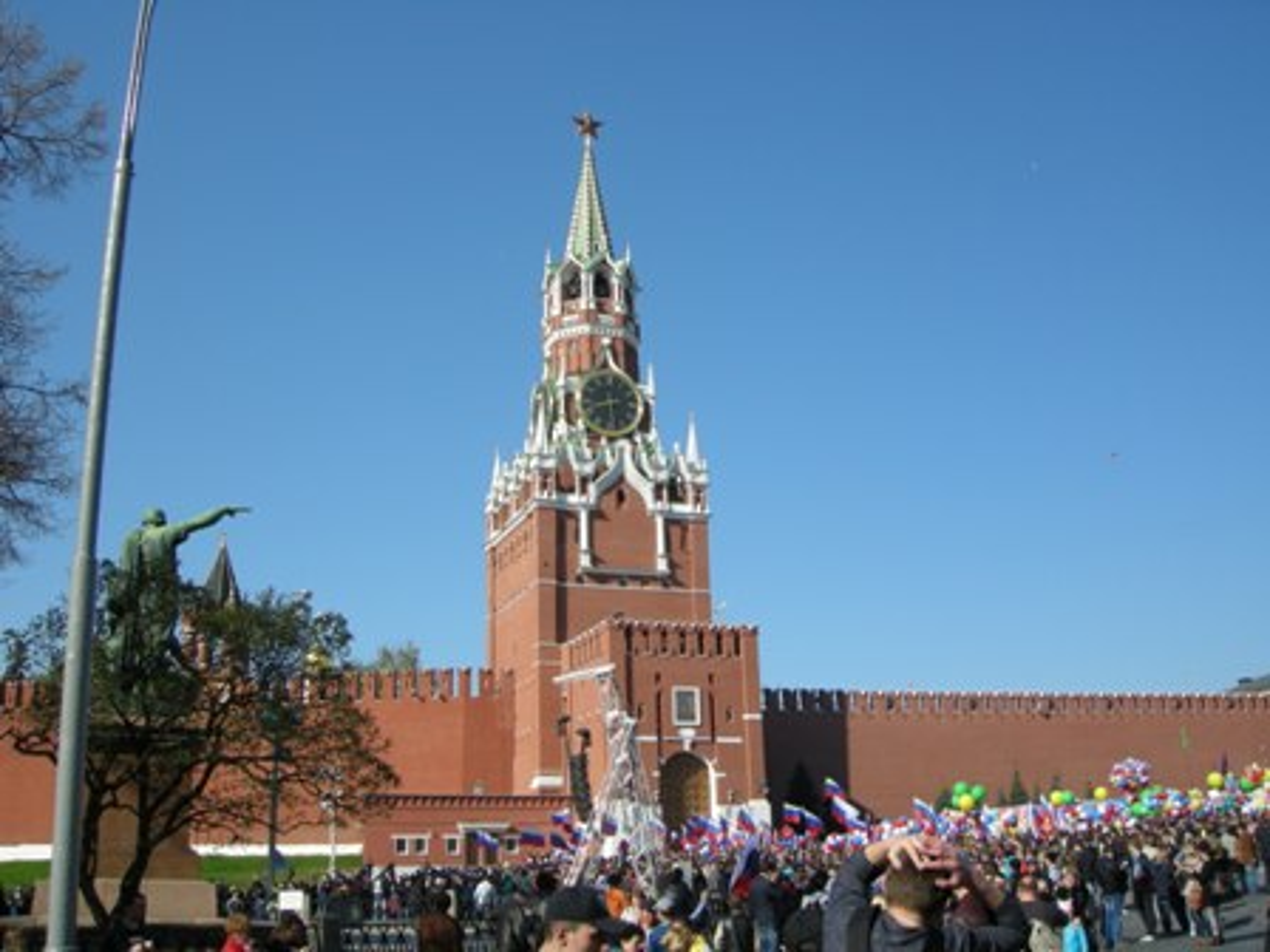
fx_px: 1321
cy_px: 476
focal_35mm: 36
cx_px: 635
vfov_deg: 39.7
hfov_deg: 51.4
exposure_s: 1/284
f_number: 5.4
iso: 64
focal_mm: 7.5
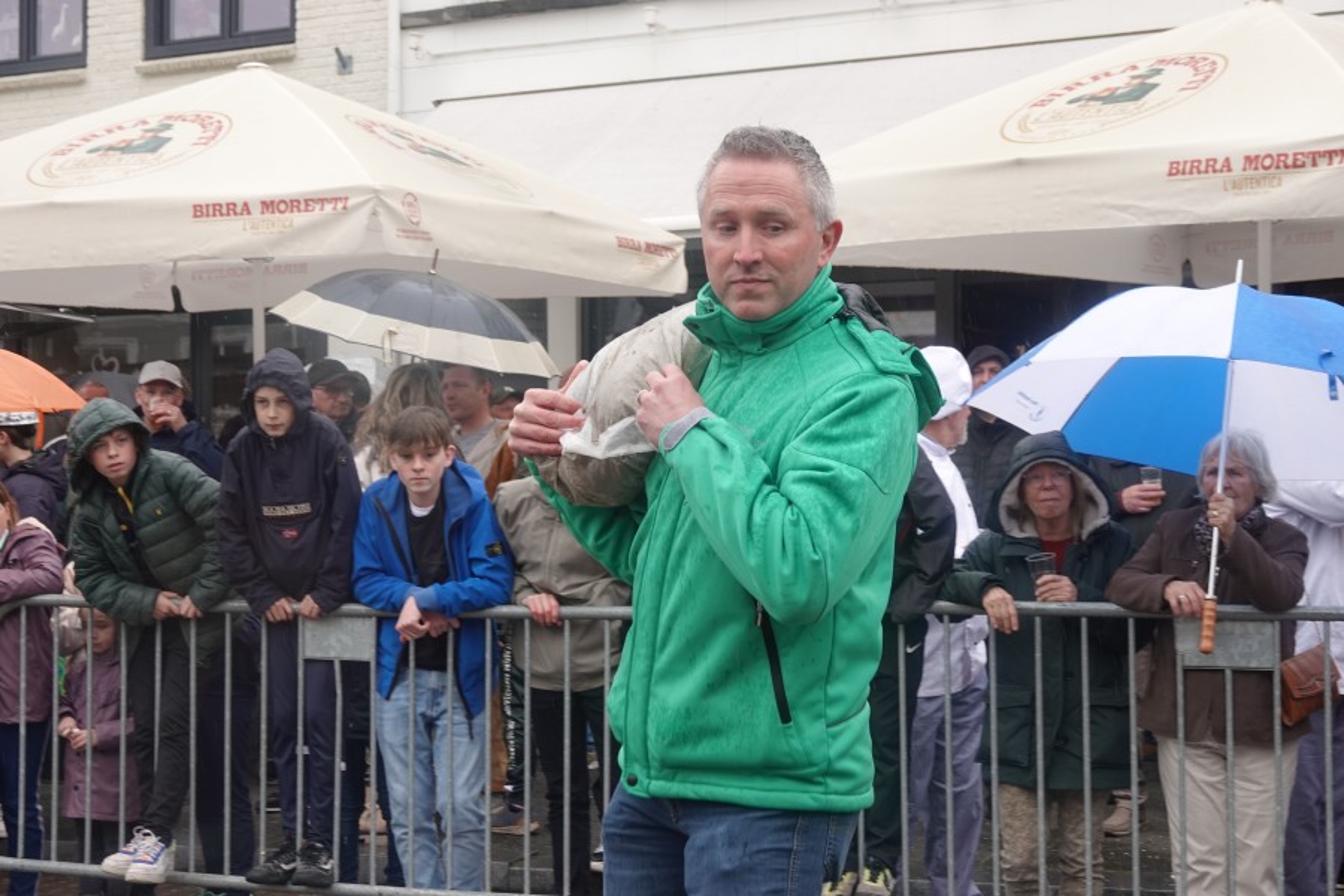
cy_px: 448
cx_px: 672
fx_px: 2426
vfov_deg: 20.9
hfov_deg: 31.0
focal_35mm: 65
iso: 100
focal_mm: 23.95
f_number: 3.5
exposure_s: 1/250
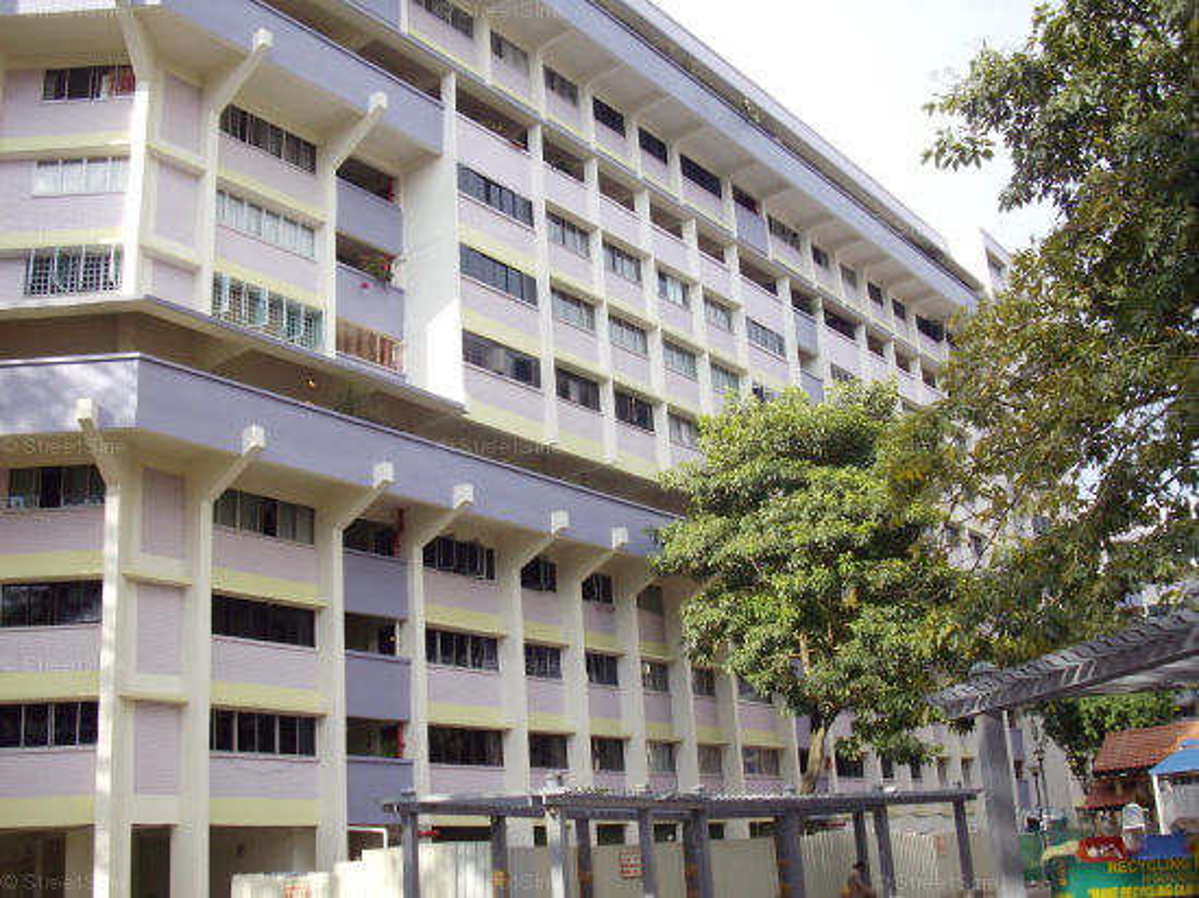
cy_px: 449
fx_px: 1281
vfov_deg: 38.6
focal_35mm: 37
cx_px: 600
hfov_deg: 50.2
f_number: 5.6
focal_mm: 6.2
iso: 80
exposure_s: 1/160
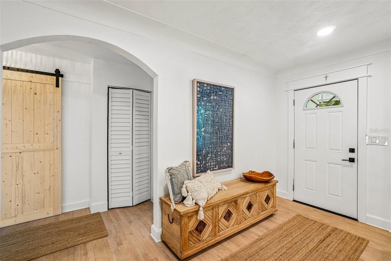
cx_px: 196
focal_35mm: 15
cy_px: 130
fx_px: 163
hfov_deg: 100.4
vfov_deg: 77.3
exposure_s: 1/30
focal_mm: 10
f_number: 8
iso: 800
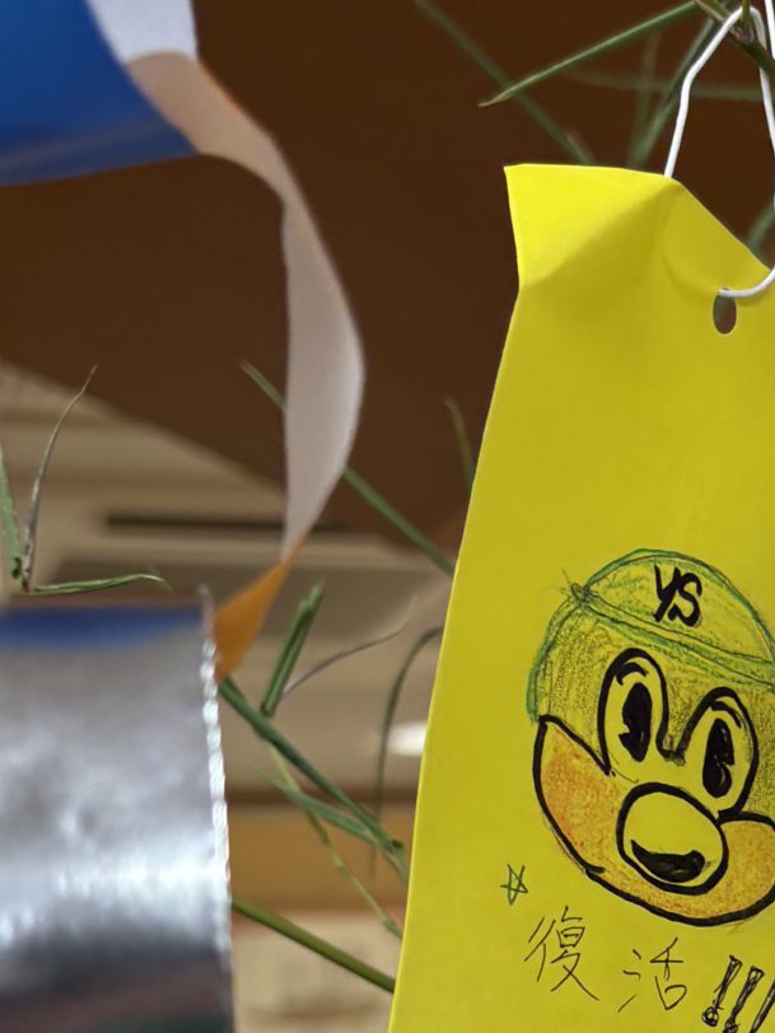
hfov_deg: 17.3
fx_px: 2448
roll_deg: +5.5
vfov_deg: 23.1
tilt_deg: +4.7
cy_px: 964
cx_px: 896
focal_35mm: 82
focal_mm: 5.96
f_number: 1.6
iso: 64
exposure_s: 1/120
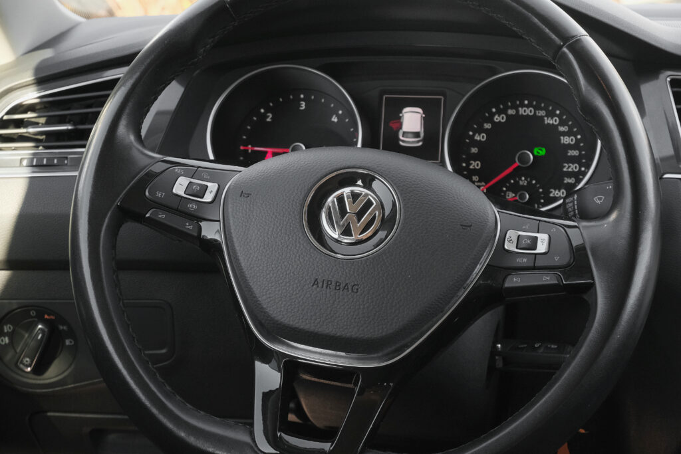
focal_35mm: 68
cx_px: 340
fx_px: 1286
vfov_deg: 20.0
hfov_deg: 29.7
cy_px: 227
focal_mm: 45
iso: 2000
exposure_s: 1/160
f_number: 8
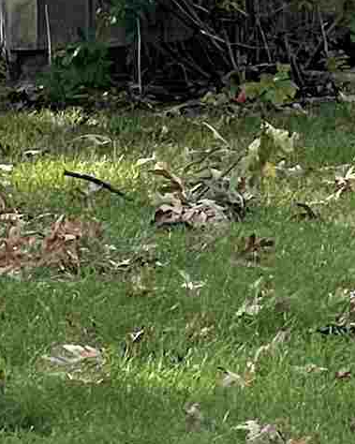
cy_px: -557
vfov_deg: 4.7
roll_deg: +0.9
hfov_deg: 3.8
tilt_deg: +1.8
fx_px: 5321
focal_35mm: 405
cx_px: 650
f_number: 2.2
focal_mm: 7.5
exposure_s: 1/444
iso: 20
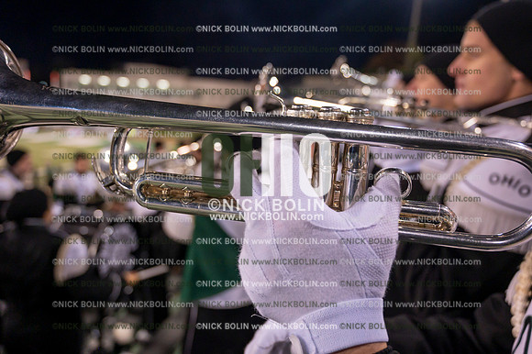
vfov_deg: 42.9
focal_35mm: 30
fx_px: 450
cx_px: 266
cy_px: 177
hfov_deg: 61.1
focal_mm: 30.5
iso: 3200
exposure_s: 1/640
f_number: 4
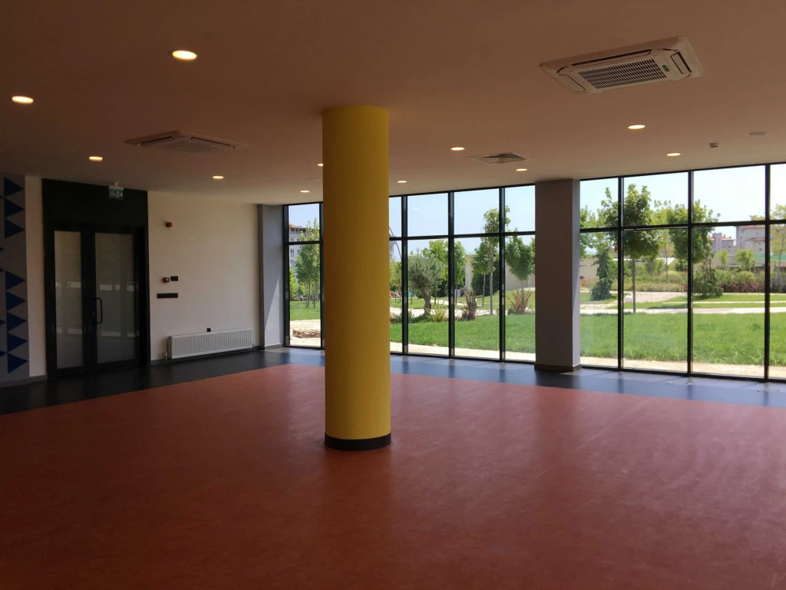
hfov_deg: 61.7
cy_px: 295
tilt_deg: -0.2
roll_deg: +1.1
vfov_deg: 48.2
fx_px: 658
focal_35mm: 29
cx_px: 393
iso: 25
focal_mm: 4.15
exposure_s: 1/339
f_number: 2.2
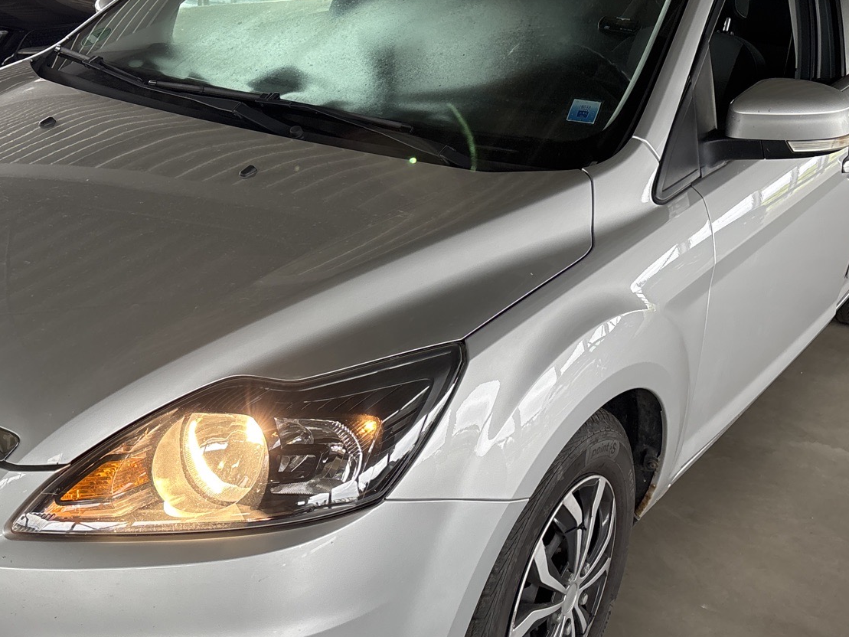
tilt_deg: -19.4
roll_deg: -0.8
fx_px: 1104
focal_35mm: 45
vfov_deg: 32.2
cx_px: 329
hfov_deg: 41.8
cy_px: 309
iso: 100
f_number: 1.6
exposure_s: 1/121
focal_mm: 5.96
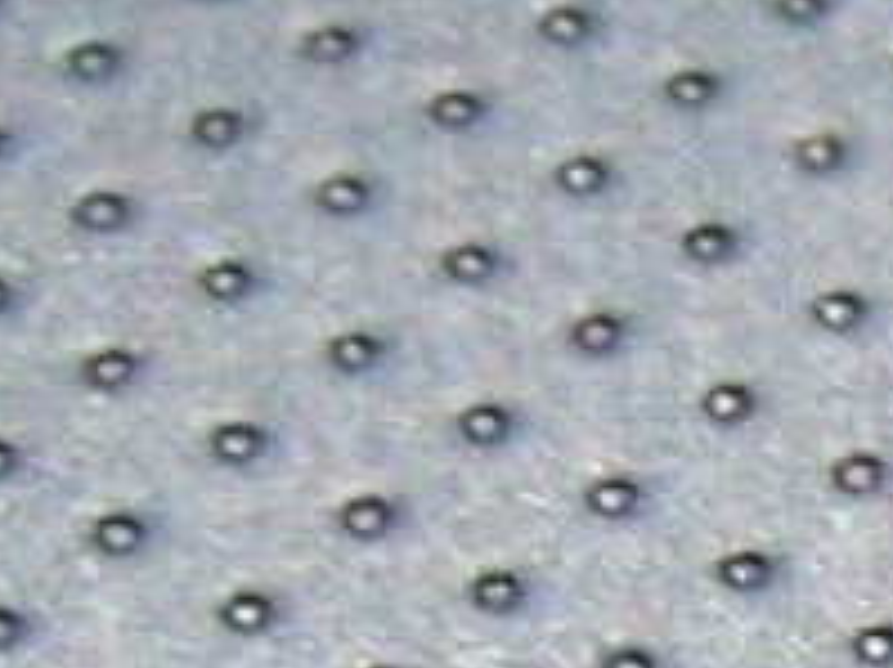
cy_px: 1596
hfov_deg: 6.7
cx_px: 2073
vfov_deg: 5.1
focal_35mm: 281
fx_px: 7245
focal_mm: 6.2
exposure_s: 1/800
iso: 80
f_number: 2.8
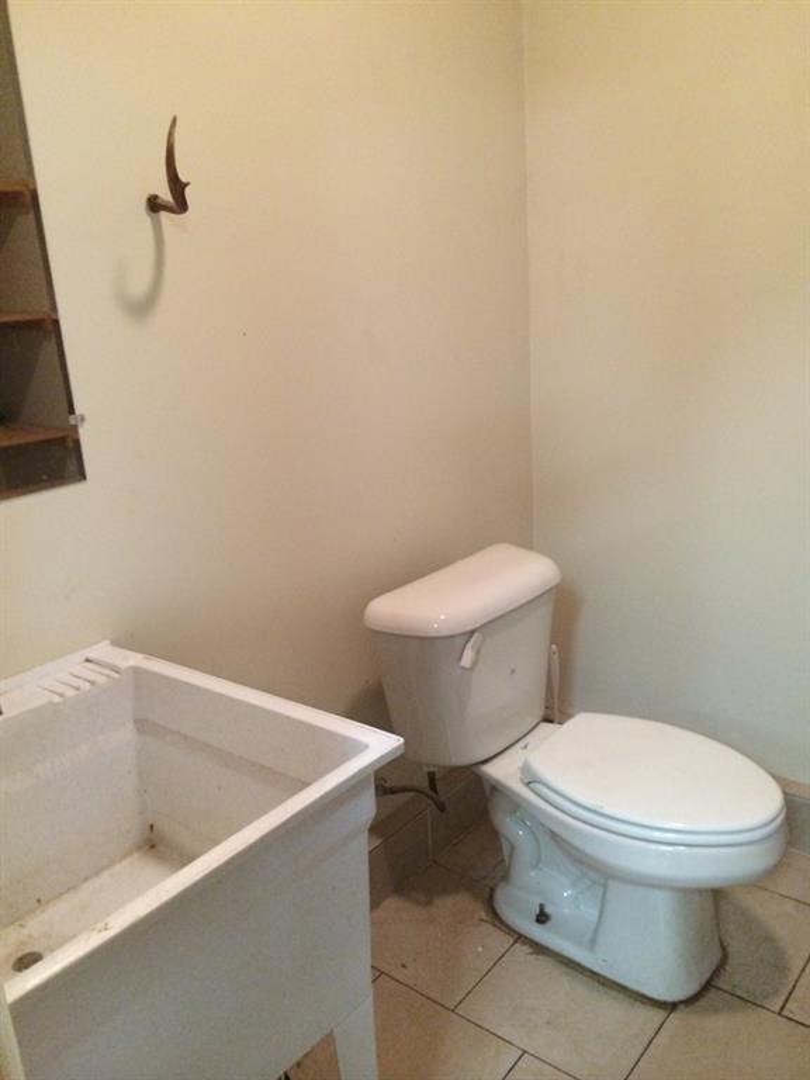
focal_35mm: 30
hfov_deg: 46.8
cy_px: 540
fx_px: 936
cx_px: 405
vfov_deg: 60.0
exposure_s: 1/30
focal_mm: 4.12
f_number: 2.2
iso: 320
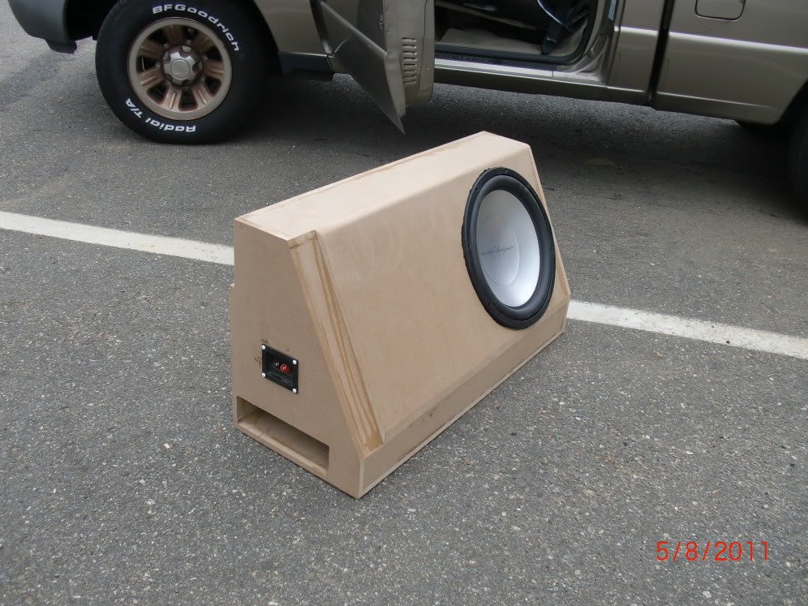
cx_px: 407
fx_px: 864
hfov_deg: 50.1
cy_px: 303
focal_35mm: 37
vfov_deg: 38.7
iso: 64
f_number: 2.8
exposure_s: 1/500
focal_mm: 6.3
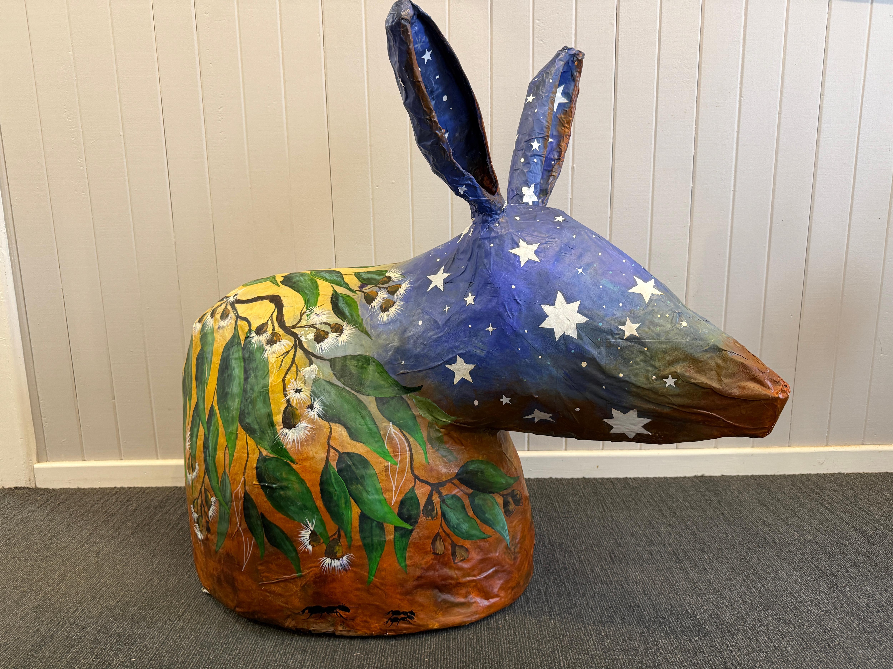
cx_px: 446
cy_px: 334
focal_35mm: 24
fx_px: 619
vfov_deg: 56.8
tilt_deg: -10.4
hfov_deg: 71.6
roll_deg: +1.3
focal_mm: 6.76
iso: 200
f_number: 1.78
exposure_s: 1/50
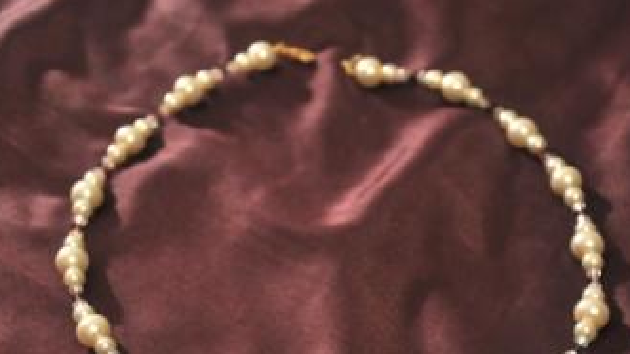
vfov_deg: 14.2
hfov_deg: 25.0
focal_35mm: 85
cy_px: 246
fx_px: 1420
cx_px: 291
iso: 800
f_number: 4.5
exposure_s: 1/15
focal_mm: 40
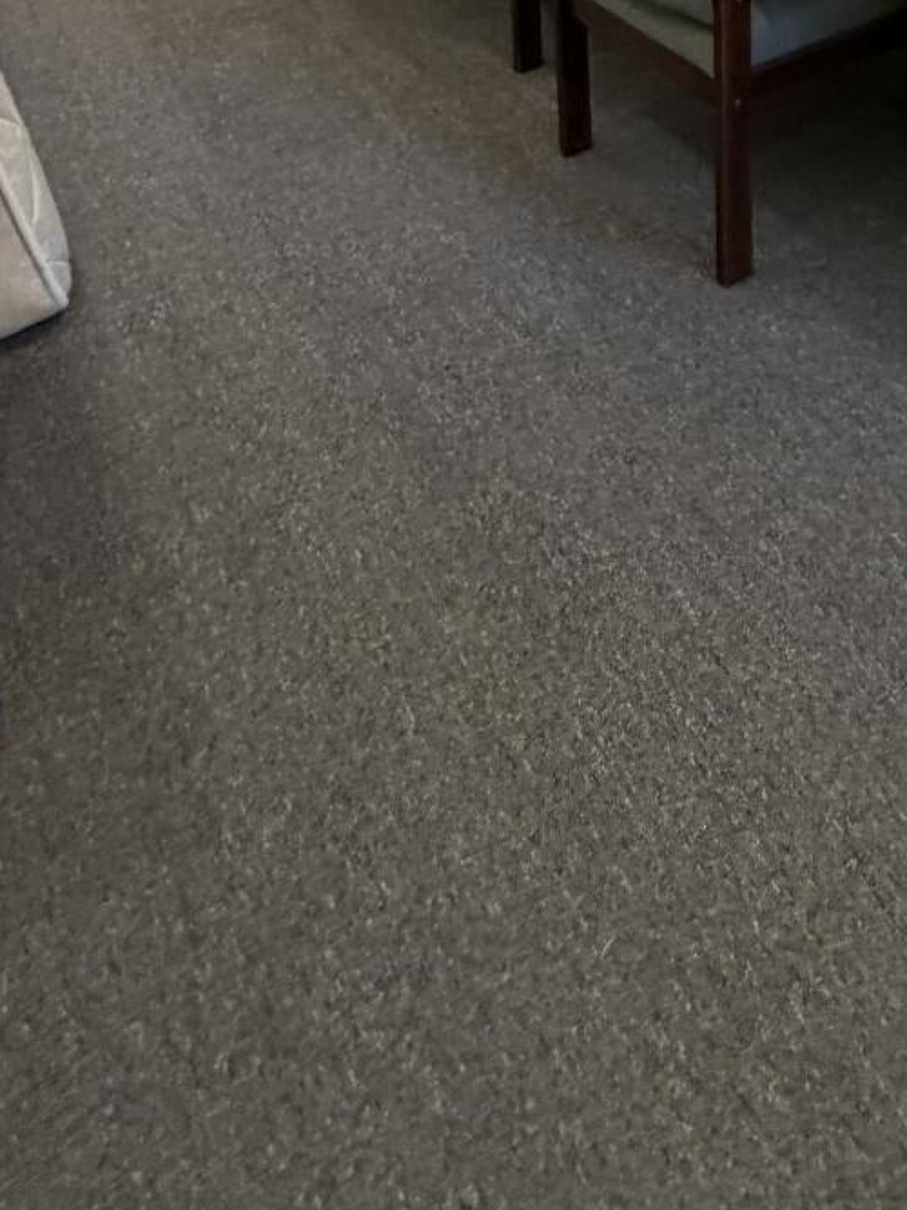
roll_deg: -0.1
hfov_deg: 32.6
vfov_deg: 34.1
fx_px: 1468
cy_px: -307
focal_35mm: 42
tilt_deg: -13.9
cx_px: 820
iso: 320
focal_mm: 2.22
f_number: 2.2
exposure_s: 1/120
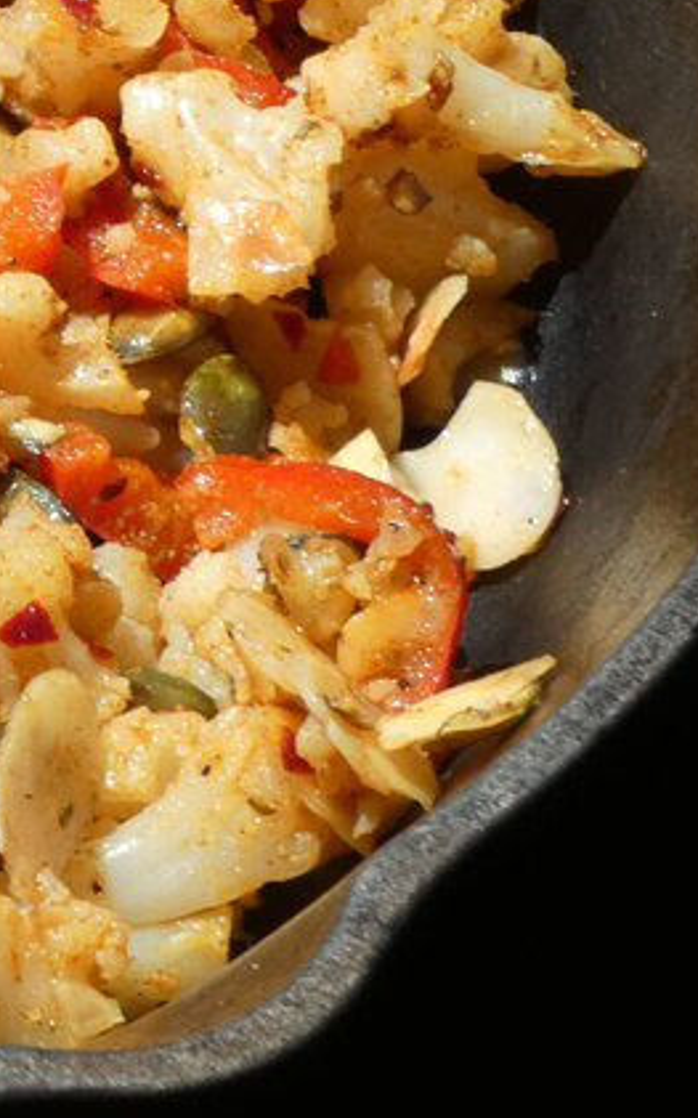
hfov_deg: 4.3
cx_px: -690
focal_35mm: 304
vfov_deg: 6.9
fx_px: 9256
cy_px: 316
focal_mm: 17.5
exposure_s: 1/200
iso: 80
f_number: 4.8
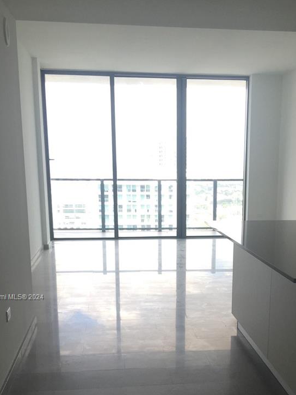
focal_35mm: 48
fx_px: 547
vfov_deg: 38.6
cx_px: 189
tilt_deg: -11.7
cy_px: 297
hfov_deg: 30.1
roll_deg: -0.8
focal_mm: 4.15
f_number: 2.2
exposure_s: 1/120
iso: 40
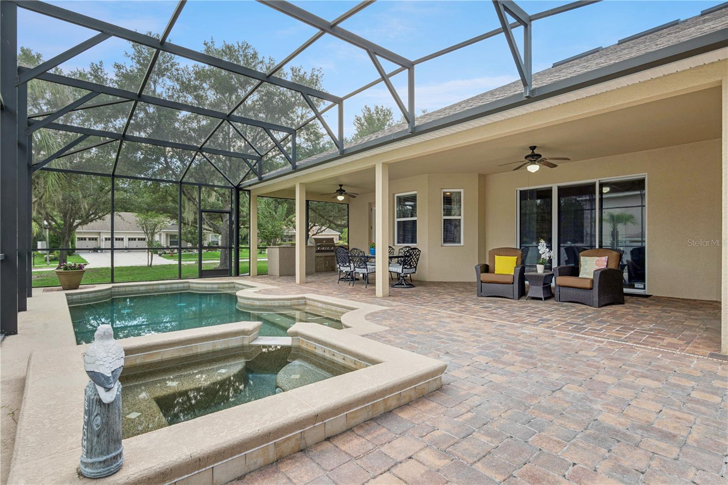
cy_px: 242
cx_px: 364
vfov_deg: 70.4
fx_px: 344
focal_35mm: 17
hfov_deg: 93.3
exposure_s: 1/6
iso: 125
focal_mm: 17
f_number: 20
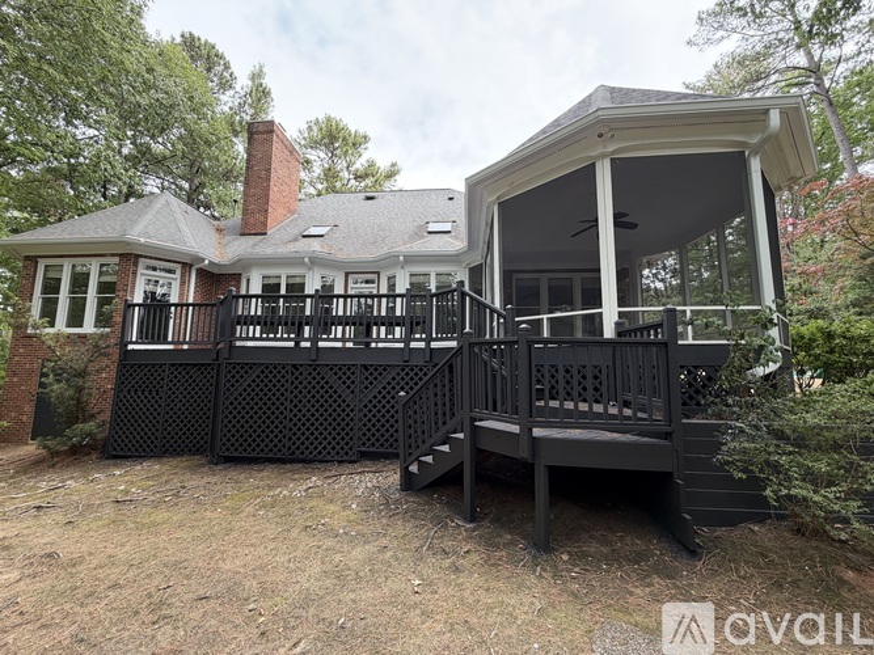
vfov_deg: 85.7
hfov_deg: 102.1
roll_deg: -0.5
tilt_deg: +6.7
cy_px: 328
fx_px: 353
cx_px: 437
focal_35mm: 14
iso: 40
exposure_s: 1/162
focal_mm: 2.22
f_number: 2.2
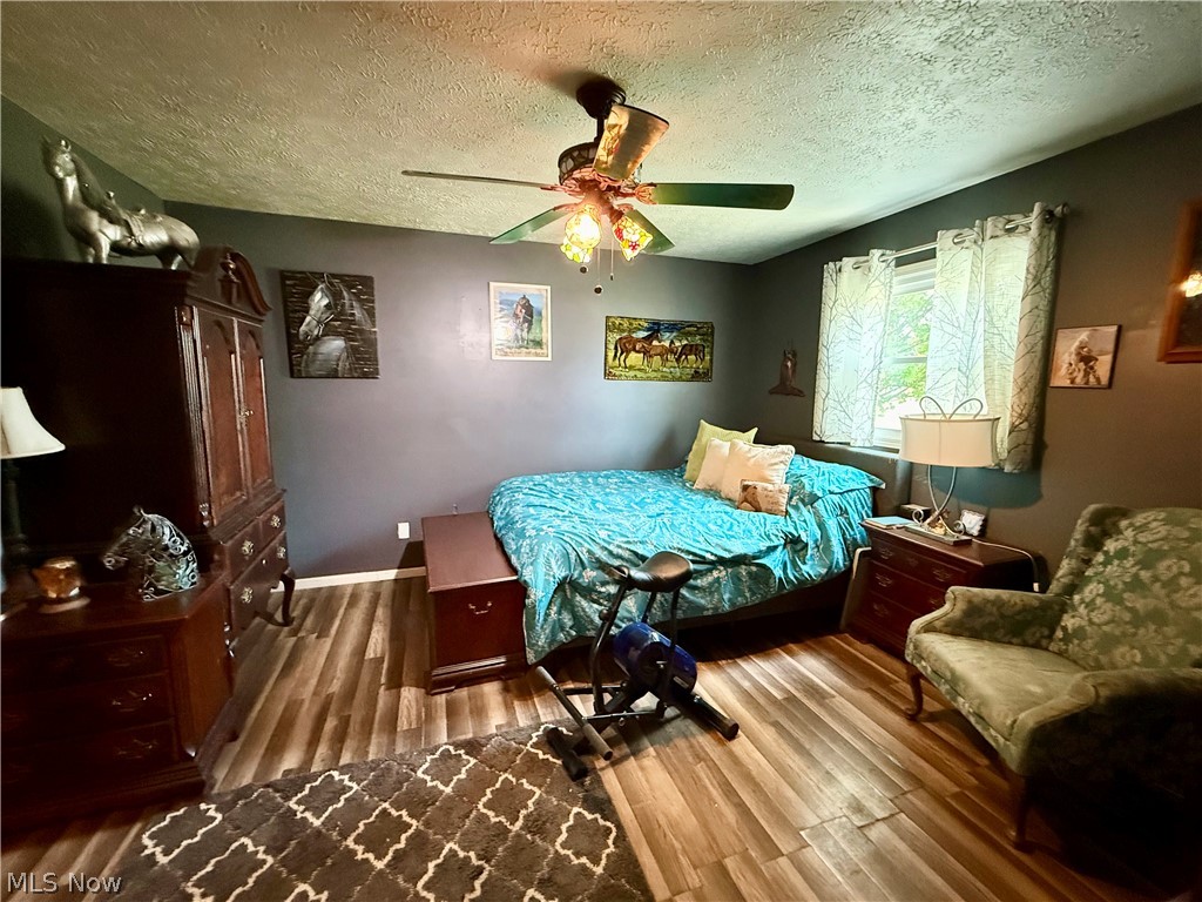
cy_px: 451
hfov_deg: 102.1
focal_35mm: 14
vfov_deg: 85.7
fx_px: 486
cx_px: 601
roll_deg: -0.9
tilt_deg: -7.8
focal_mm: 2.22
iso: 1000
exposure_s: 1/60
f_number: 2.2
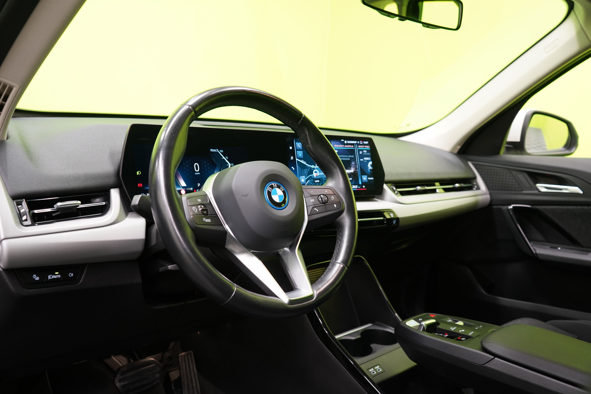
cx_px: 296
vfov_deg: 45.0
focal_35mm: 29
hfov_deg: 63.7
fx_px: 476
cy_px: 197
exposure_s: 1/20
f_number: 5
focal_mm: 29
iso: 1250
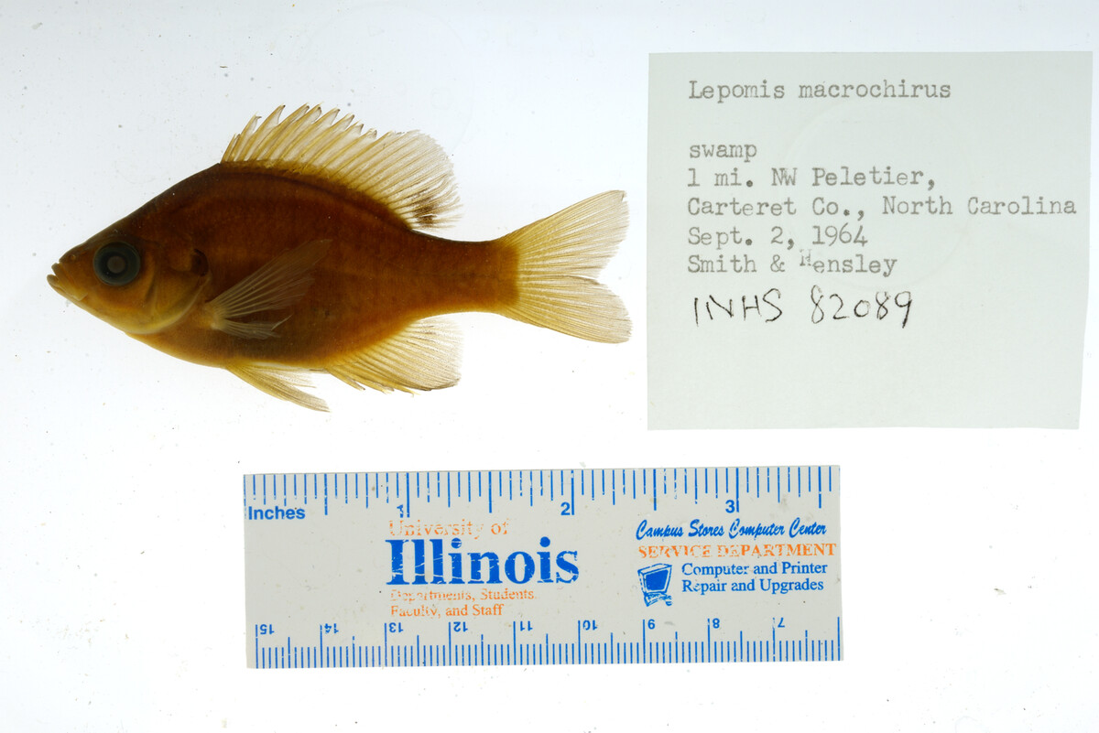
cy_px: 366
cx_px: 550
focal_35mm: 60
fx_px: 1832
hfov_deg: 33.4
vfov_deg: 22.6
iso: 100
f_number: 20
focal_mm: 60
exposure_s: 1/30
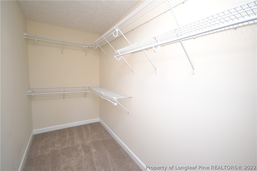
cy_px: 86
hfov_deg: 100.4
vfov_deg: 77.3
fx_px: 107
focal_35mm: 15
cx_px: 128
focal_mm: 10
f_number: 4
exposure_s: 1/60
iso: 1250
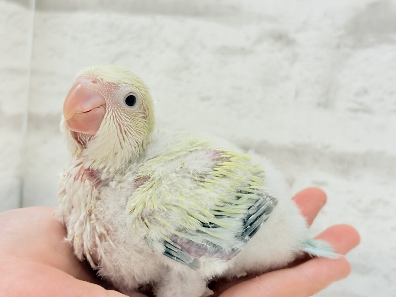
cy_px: 148
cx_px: 198
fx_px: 595
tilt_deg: -7.9
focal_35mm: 52
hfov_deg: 36.8
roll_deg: -3.6
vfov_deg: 28.0
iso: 40
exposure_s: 1/50
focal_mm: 5.96
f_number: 1.6
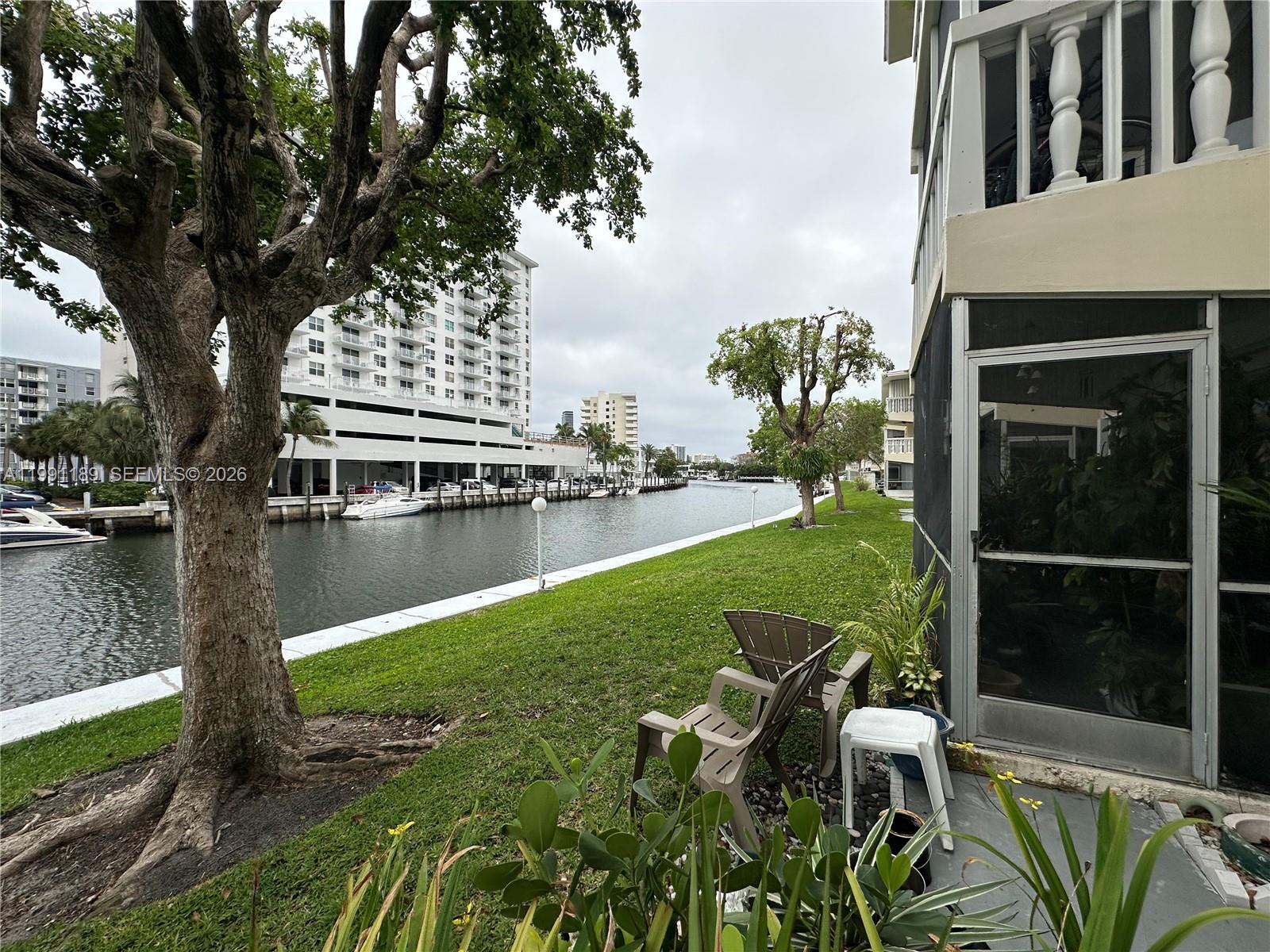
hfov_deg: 102.1
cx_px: 635
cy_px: 476
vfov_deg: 85.7
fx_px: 514
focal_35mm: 14
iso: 40
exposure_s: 1/485
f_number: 2.2
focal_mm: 2.2
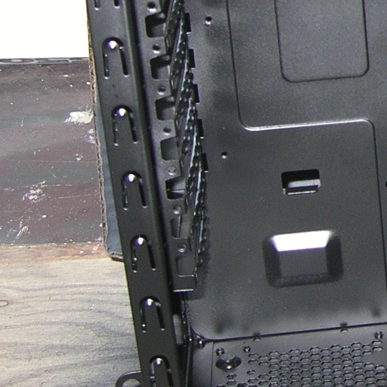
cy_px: 13
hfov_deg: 13.7
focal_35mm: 119
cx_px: 605
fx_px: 1505
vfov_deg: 14.4
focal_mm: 6
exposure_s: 1/60.1
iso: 50
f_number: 2.7
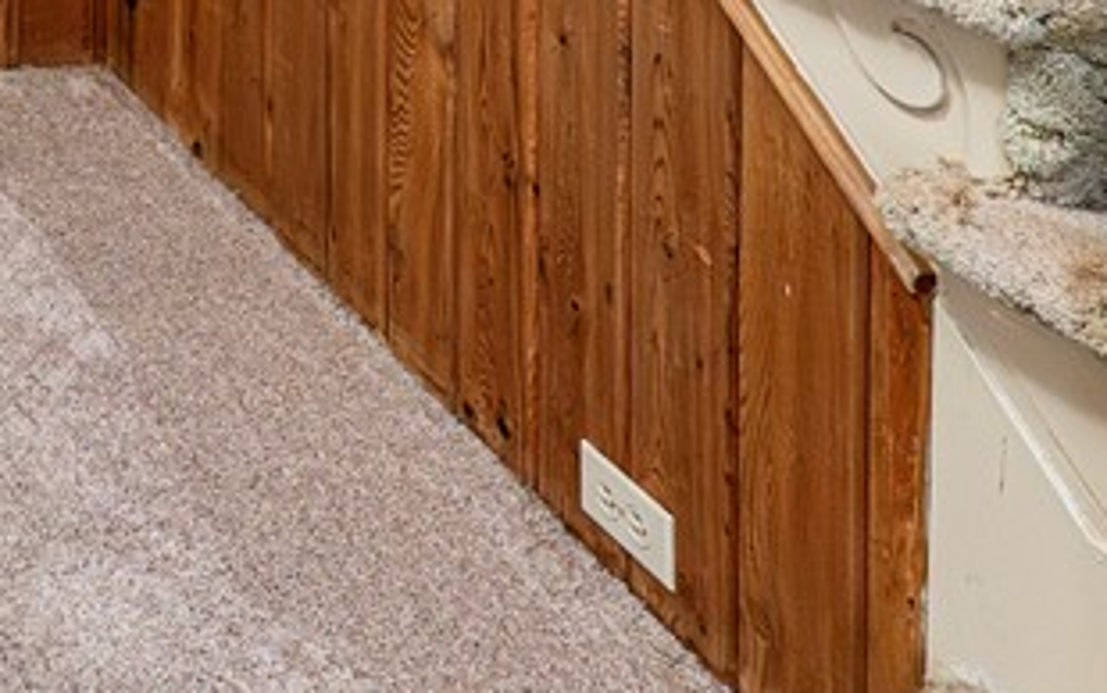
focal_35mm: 50
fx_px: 1509
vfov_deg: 19.5
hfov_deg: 27.9
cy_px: -541
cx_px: -537
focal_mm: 14
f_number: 8
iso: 5000
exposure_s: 1/80
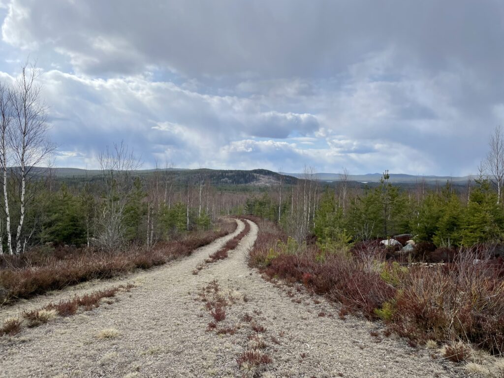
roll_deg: -1.5
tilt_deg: -1.5
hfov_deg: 67.3
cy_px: 189
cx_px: 252
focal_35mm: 26
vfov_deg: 53.1
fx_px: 379
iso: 32
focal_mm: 4.2
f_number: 1.6
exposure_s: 1/3861
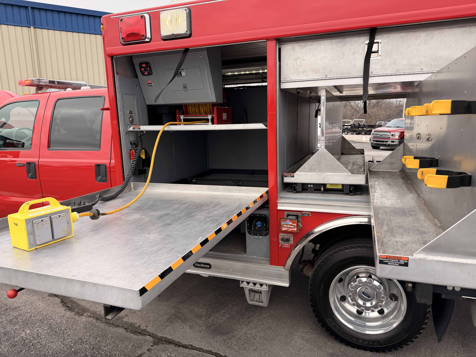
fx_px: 330
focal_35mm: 24
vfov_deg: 56.8
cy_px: 178
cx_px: 238
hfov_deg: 71.6
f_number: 1.78
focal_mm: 6.76
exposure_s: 1/931
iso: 80
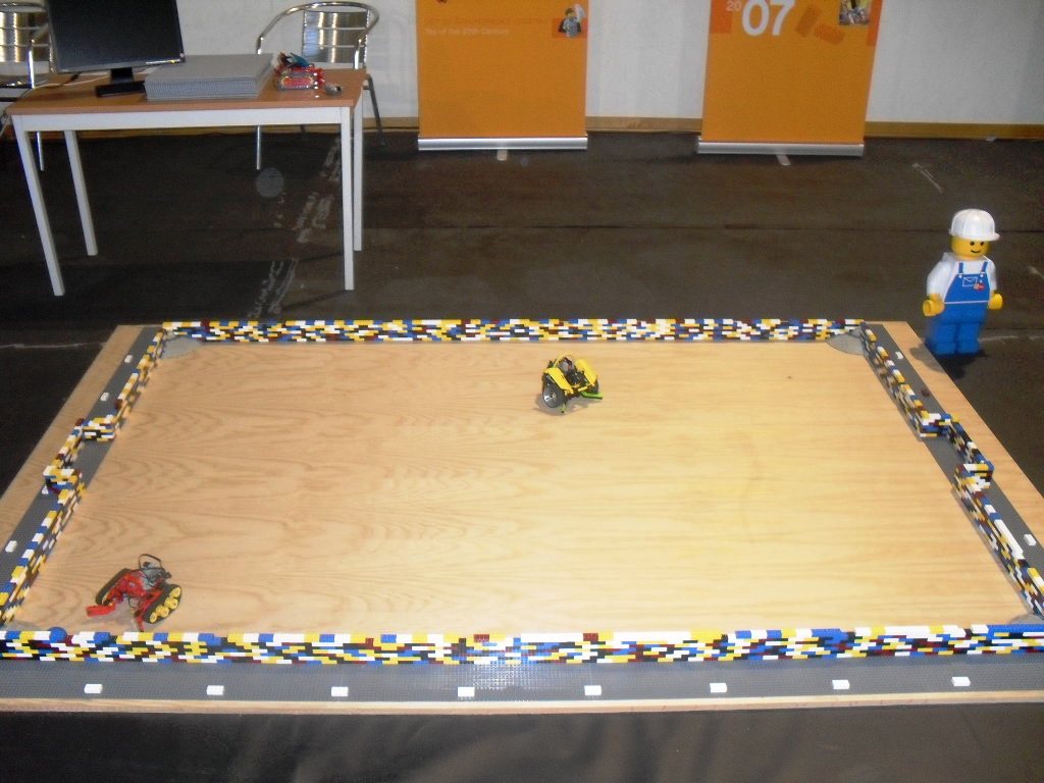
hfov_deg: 52.6
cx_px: 522
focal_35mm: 35
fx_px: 1056
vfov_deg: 40.7
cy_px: 392
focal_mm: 6.3
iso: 320
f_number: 3.2
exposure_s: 1/45
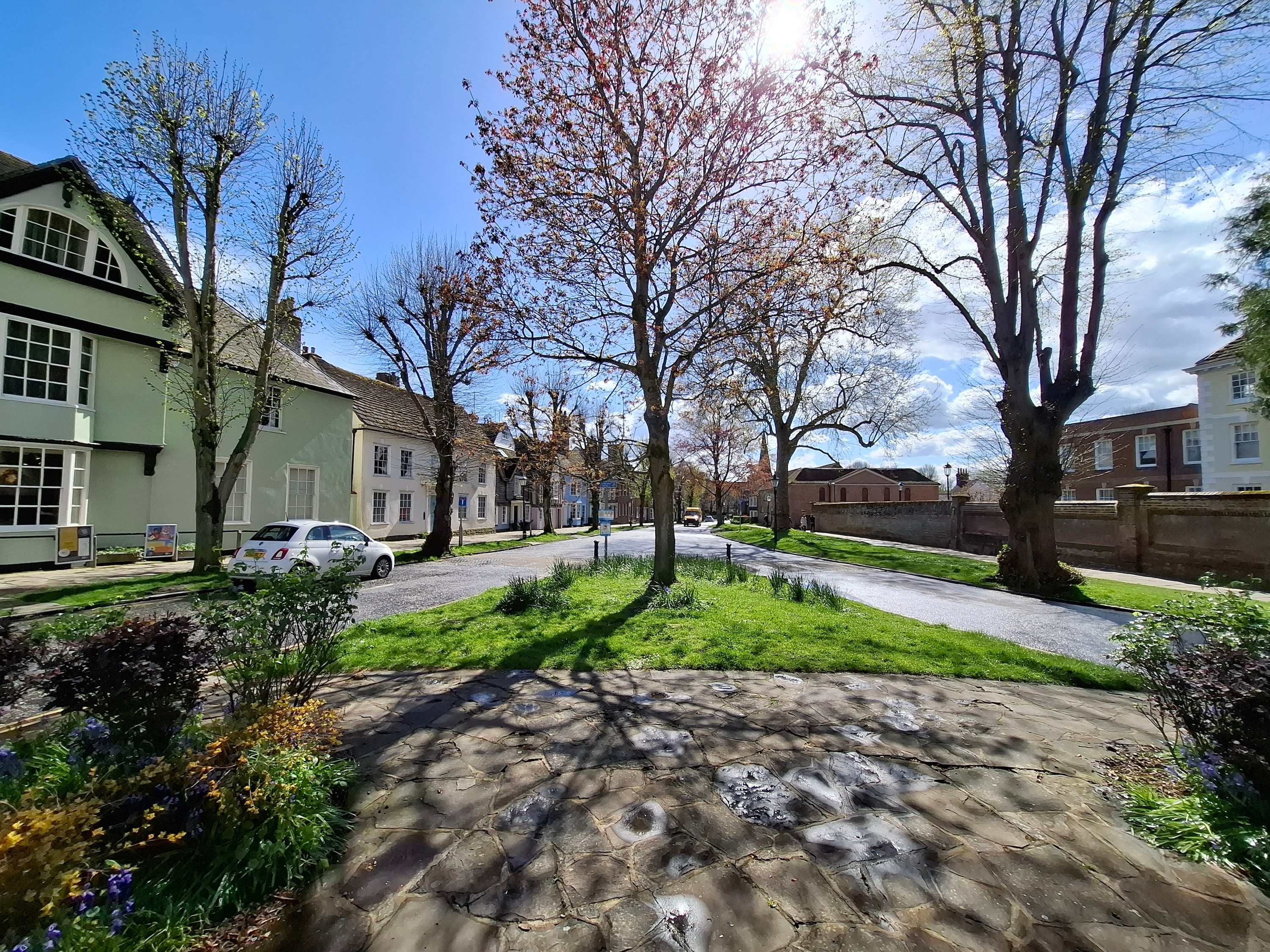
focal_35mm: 13
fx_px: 477
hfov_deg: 106.2
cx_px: 635
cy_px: 476
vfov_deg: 89.9
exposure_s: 1/1721
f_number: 2.2
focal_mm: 1.74
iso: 40
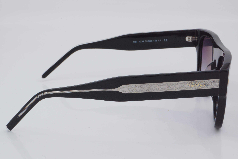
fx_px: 496
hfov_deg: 27.0
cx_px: 119
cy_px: 80
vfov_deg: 18.2
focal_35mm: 75
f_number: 32
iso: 100
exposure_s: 1/4
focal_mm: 50
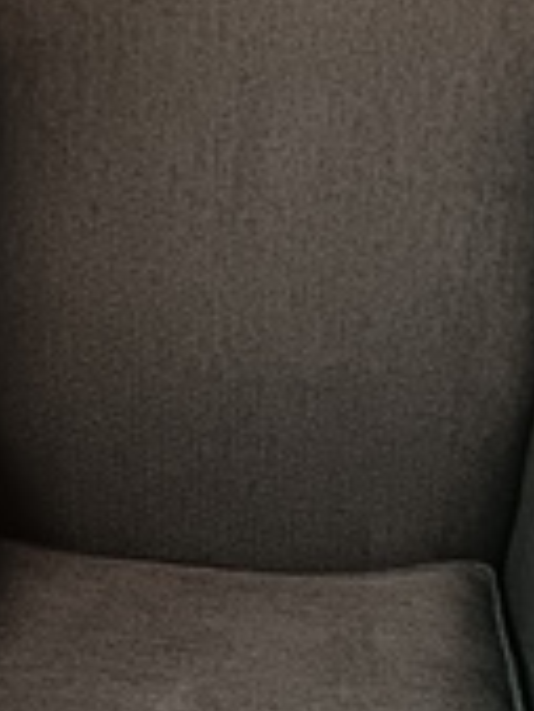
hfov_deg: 22.6
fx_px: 1335
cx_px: 225
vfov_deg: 29.5
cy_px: 503
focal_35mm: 65
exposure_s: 1/24
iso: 3525
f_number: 1.75
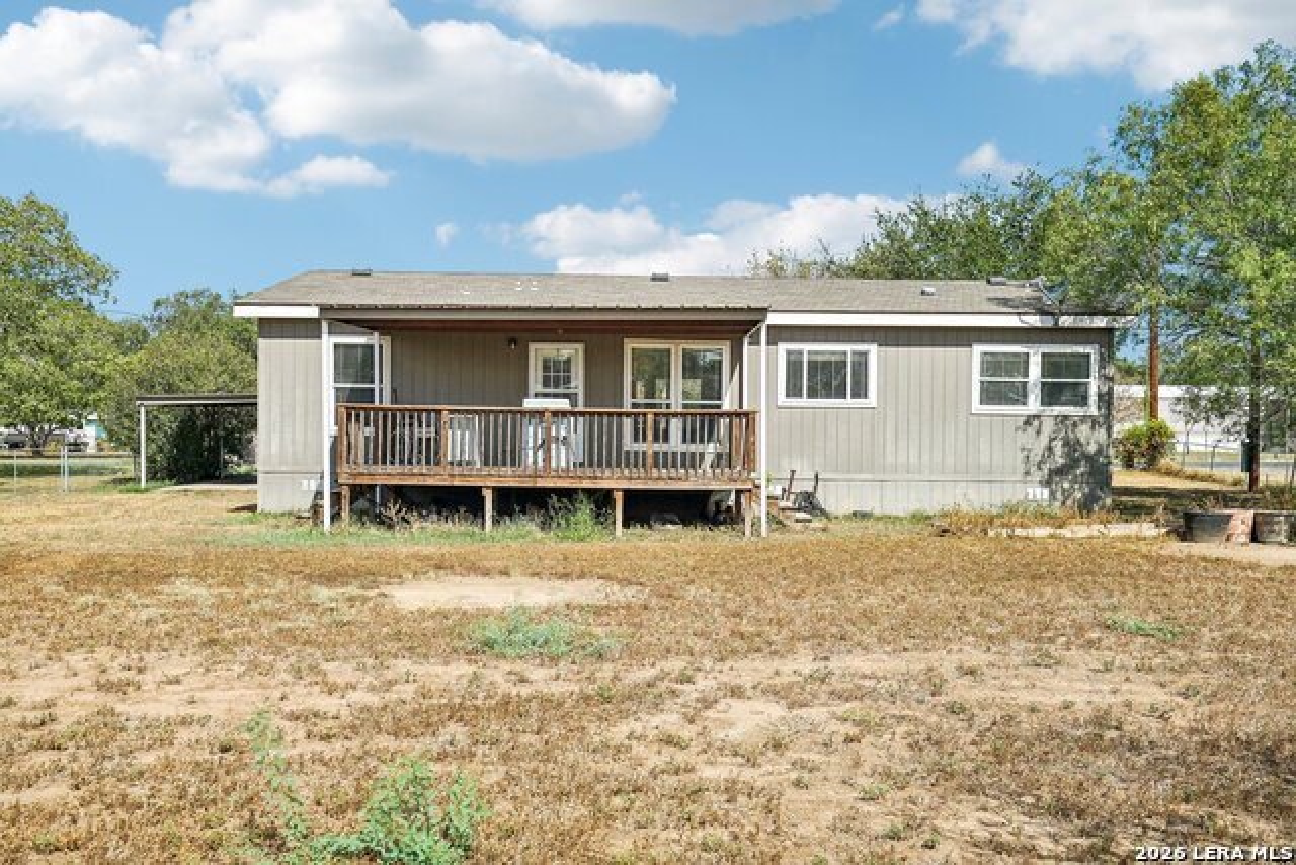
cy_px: 432
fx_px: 1260
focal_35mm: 35
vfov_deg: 37.9
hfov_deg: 54.4
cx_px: 648
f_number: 8
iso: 200
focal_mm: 35
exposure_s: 1/320
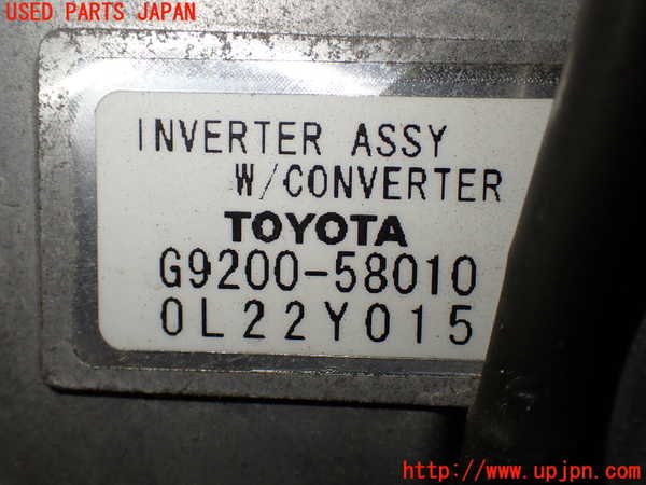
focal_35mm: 44
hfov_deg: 42.9
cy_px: 242
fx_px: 821
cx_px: 323
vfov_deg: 32.9
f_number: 2.9
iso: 200
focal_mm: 7.84
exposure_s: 1/160
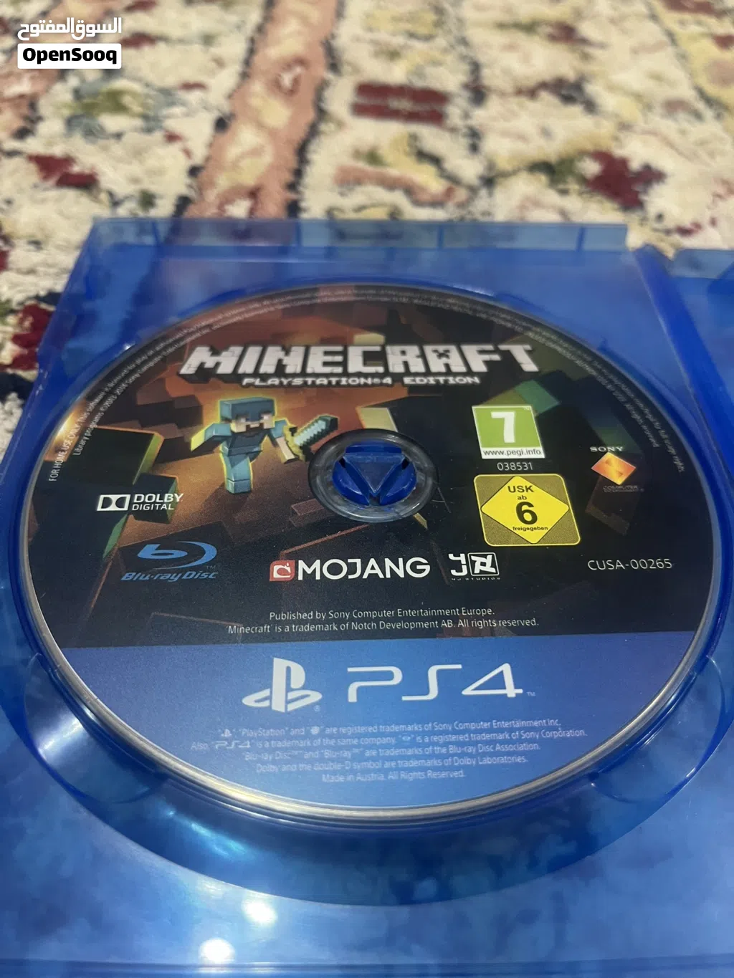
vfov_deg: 67.3
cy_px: 489
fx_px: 735
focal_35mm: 26
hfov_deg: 53.1
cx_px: 367
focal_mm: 5.1
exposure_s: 1/50
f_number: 1.6
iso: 320
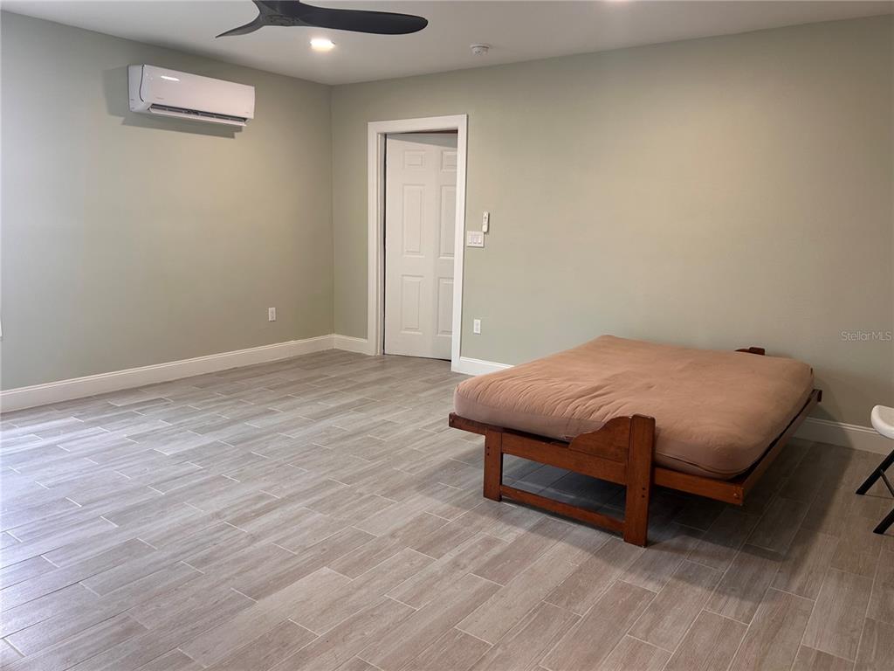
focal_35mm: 26
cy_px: 336
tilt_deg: -9.5
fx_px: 671
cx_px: 447
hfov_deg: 67.3
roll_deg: -0.9
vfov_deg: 53.1
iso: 64
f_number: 1.5
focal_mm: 5.7
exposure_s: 1/60
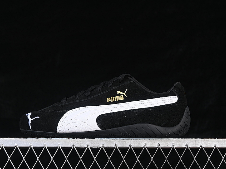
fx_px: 535
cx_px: 107
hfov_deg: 23.8
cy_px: 85
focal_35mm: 82
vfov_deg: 18.0
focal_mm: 50
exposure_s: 1/60
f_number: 6.3
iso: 160
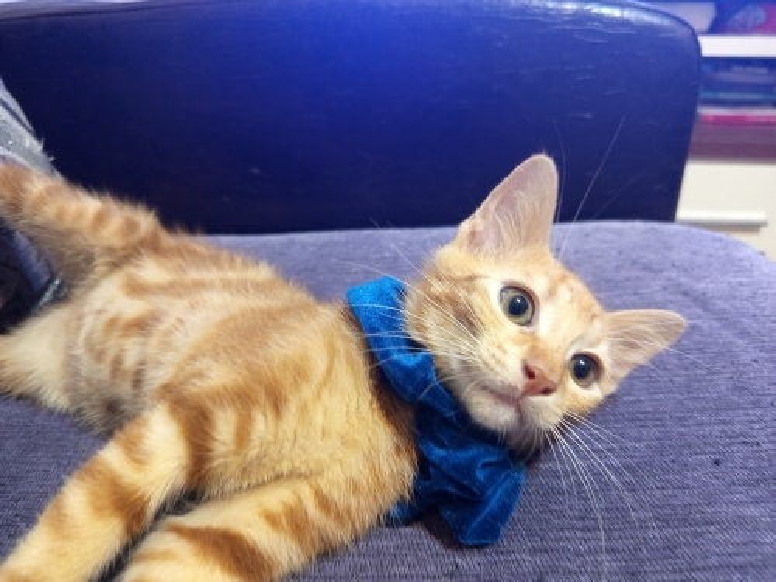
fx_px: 538
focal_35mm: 24
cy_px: 291
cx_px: 388
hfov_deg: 71.6
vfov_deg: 56.8
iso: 1596
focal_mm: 5.24
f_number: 1.7
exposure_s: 1/25
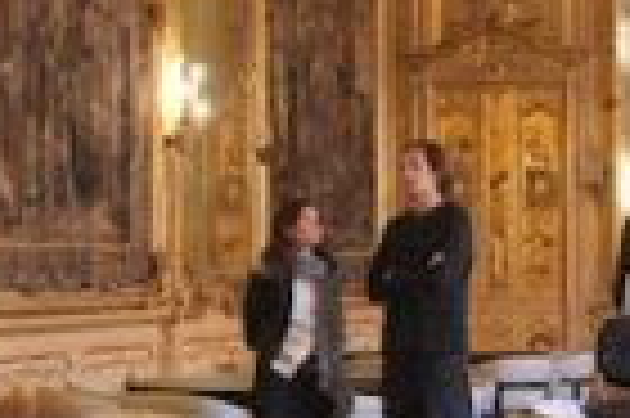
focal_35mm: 150
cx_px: 328
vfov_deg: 9.1
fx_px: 2622
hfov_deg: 13.7
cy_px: 108
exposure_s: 1/160
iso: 4000
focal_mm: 28
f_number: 4
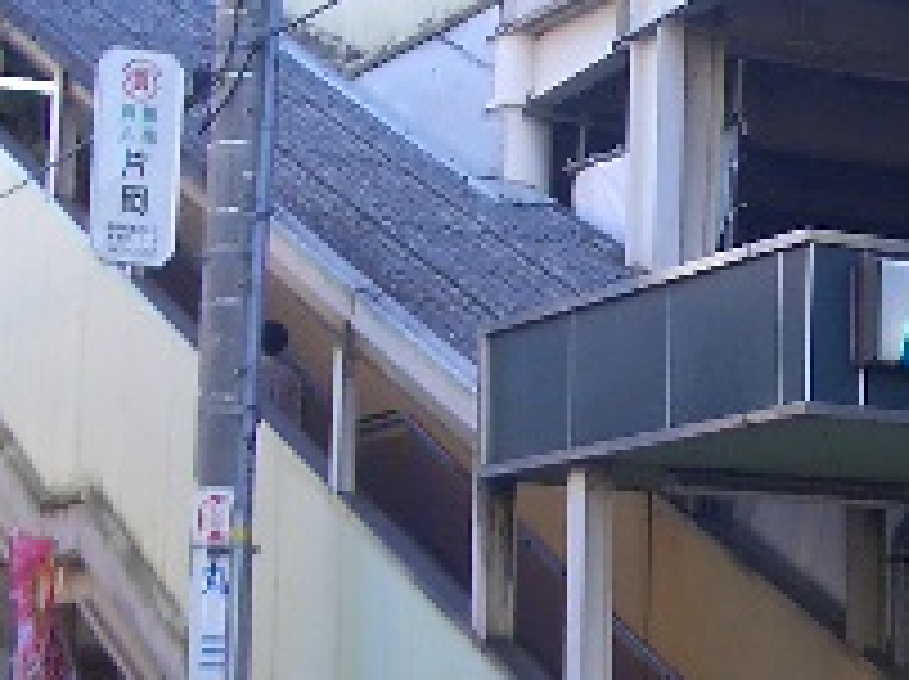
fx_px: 2911
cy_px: 468
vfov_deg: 13.3
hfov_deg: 17.4
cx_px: 882
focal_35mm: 111
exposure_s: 1/160
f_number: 2.6
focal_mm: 5.8
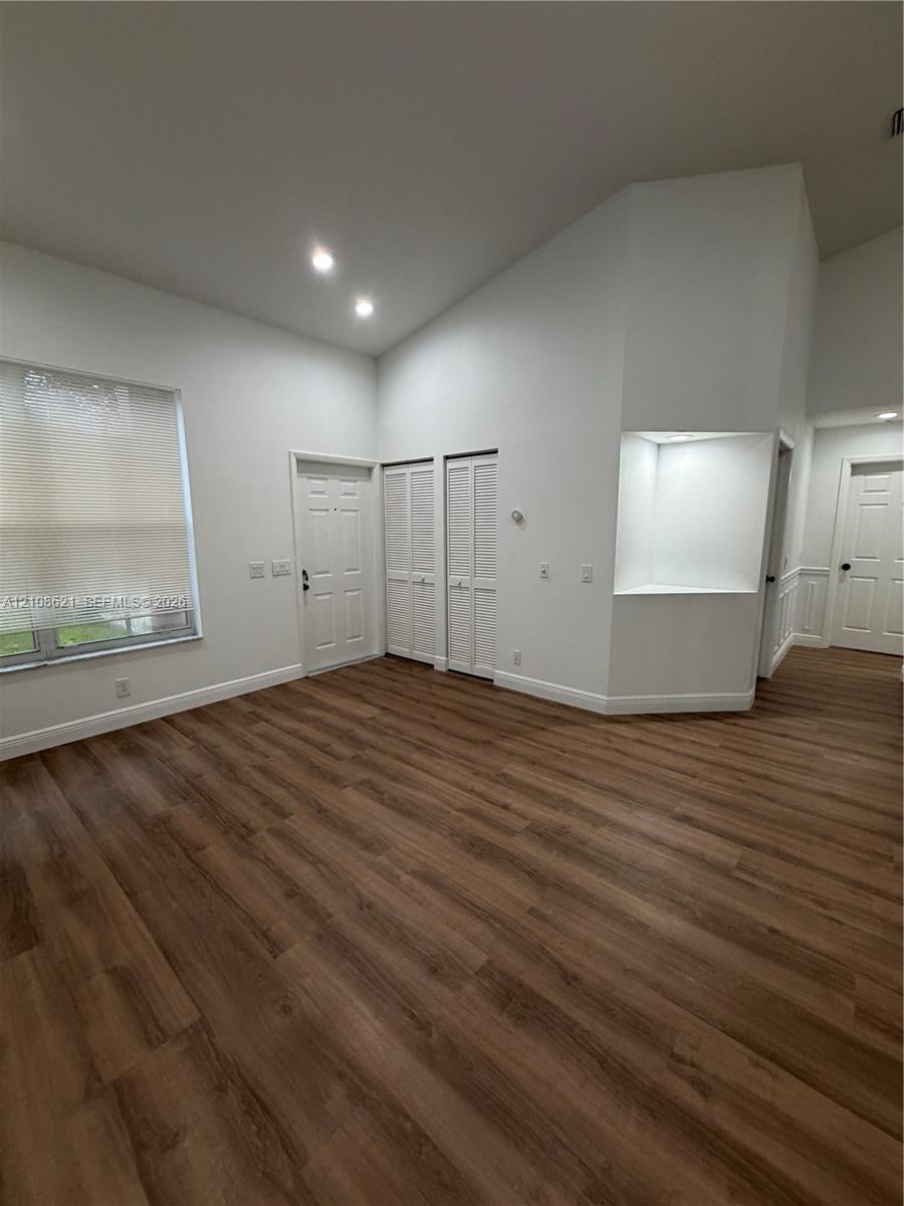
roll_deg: +0.1
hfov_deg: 85.7
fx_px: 487
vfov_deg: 102.1
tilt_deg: -8.6
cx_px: 452
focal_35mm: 14
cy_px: 603
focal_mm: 2.22
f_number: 2.2
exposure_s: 1/120
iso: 250
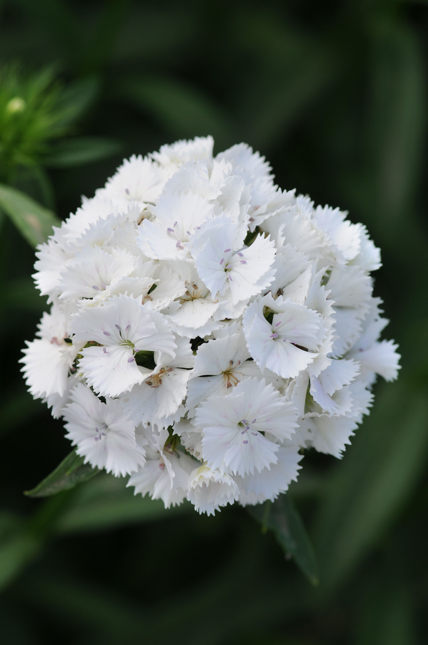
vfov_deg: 13.1
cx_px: 214
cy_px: 322
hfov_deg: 8.7
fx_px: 2816
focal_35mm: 158
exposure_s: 1/200
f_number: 8
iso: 200
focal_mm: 105
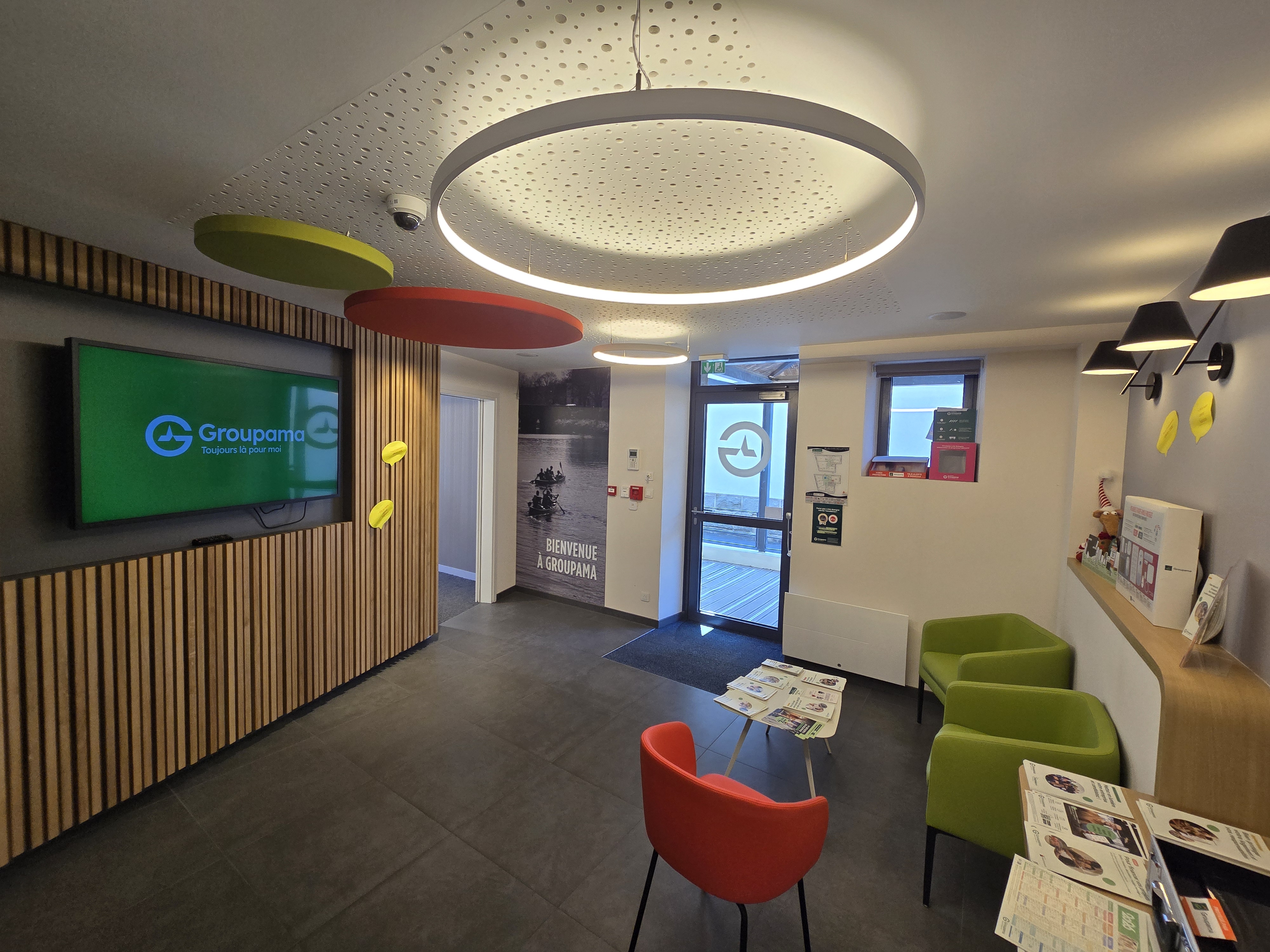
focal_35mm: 13
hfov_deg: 106.2
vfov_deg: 89.9
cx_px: 635
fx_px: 477
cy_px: 476
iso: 100
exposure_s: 1/100
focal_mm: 2.2
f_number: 2.2
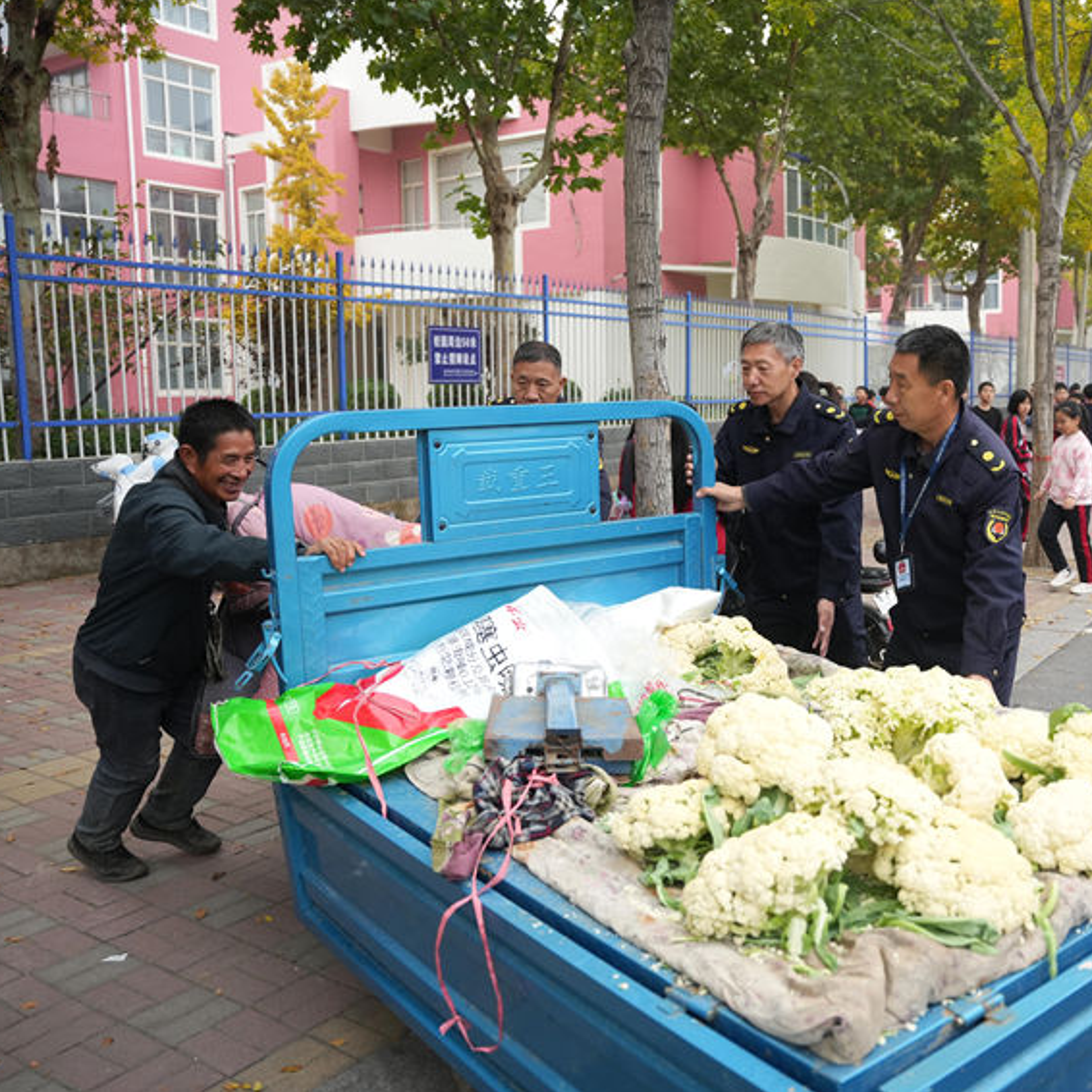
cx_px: 741
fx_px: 1106
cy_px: 545
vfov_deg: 52.5
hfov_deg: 51.4
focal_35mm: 31
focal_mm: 24
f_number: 2.8
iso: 1000
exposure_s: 1/1250
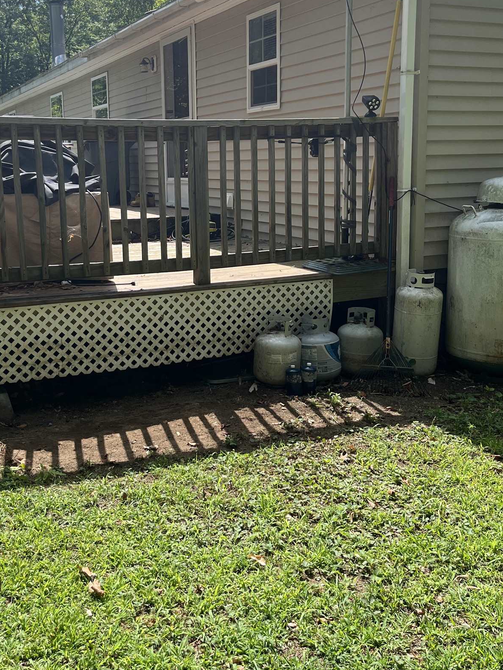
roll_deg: +1.9
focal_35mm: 38
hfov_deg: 37.5
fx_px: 736
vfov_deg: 48.7
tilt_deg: -9.0
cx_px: 189
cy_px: 267
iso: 50
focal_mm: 5.1
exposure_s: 1/1647
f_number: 1.6
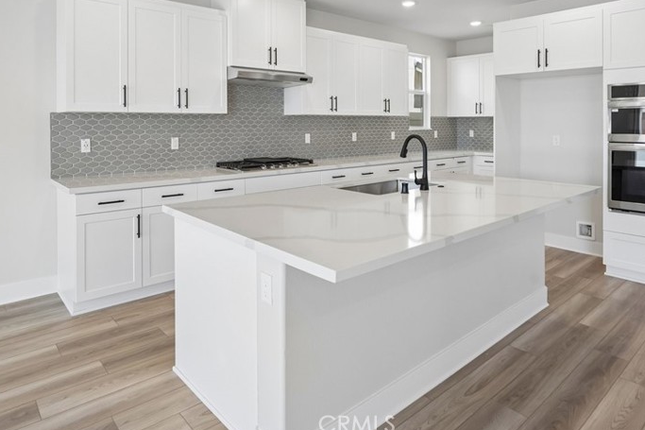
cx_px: 308
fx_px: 430
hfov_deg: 73.7
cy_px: 115
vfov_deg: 51.2
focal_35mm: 24
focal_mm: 16
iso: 320
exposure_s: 1/30
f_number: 8
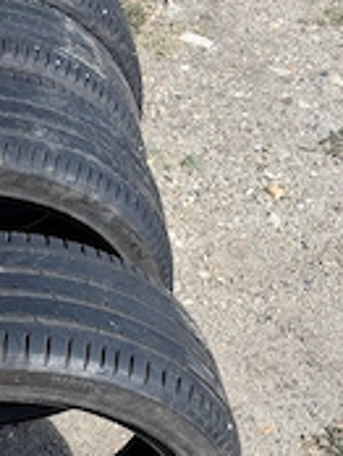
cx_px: 10
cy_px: 333
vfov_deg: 30.7
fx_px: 817
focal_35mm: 62
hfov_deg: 22.9
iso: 20
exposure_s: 1/227
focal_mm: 4
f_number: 1.8
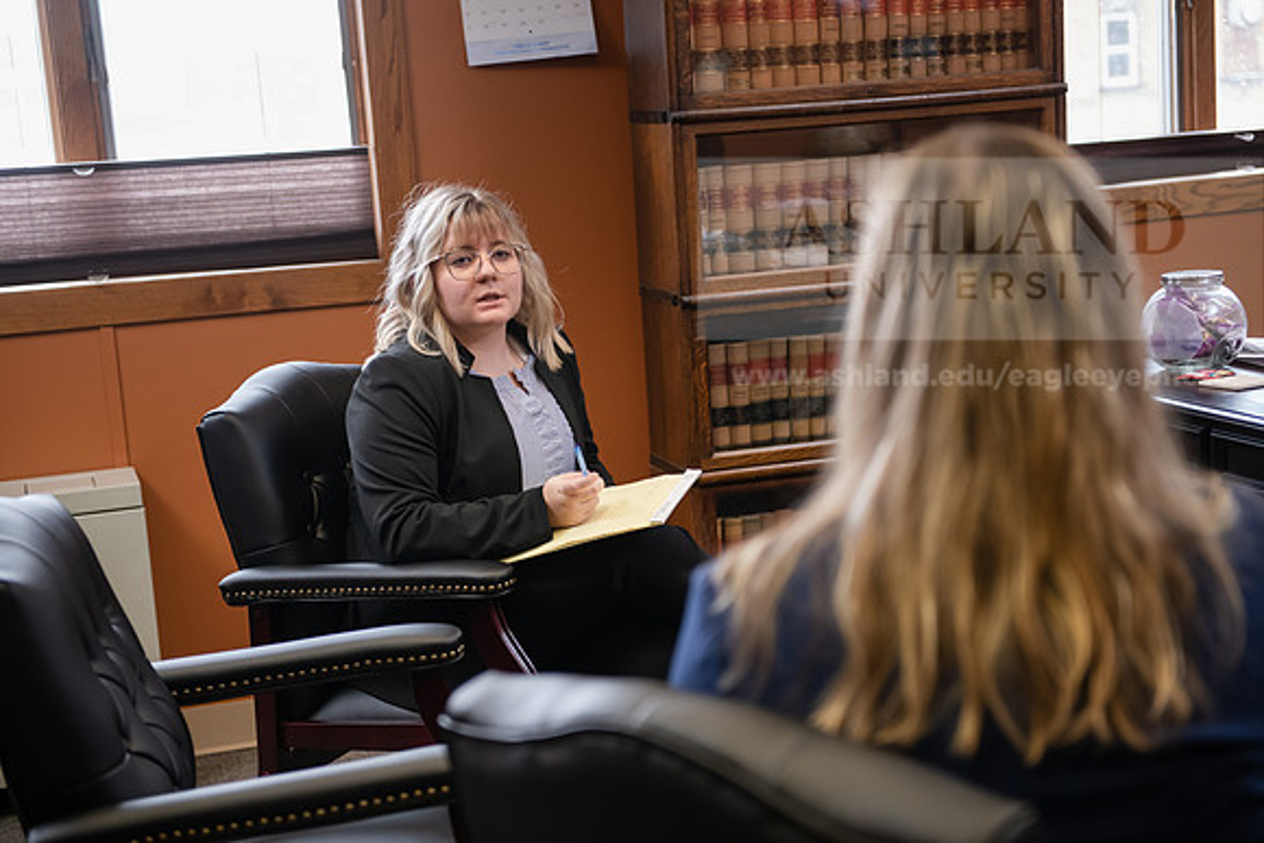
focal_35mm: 58
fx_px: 2037
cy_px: 422
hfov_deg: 34.5
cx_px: 632
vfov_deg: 23.4
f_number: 3.2
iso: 1000
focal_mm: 58
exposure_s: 1/160
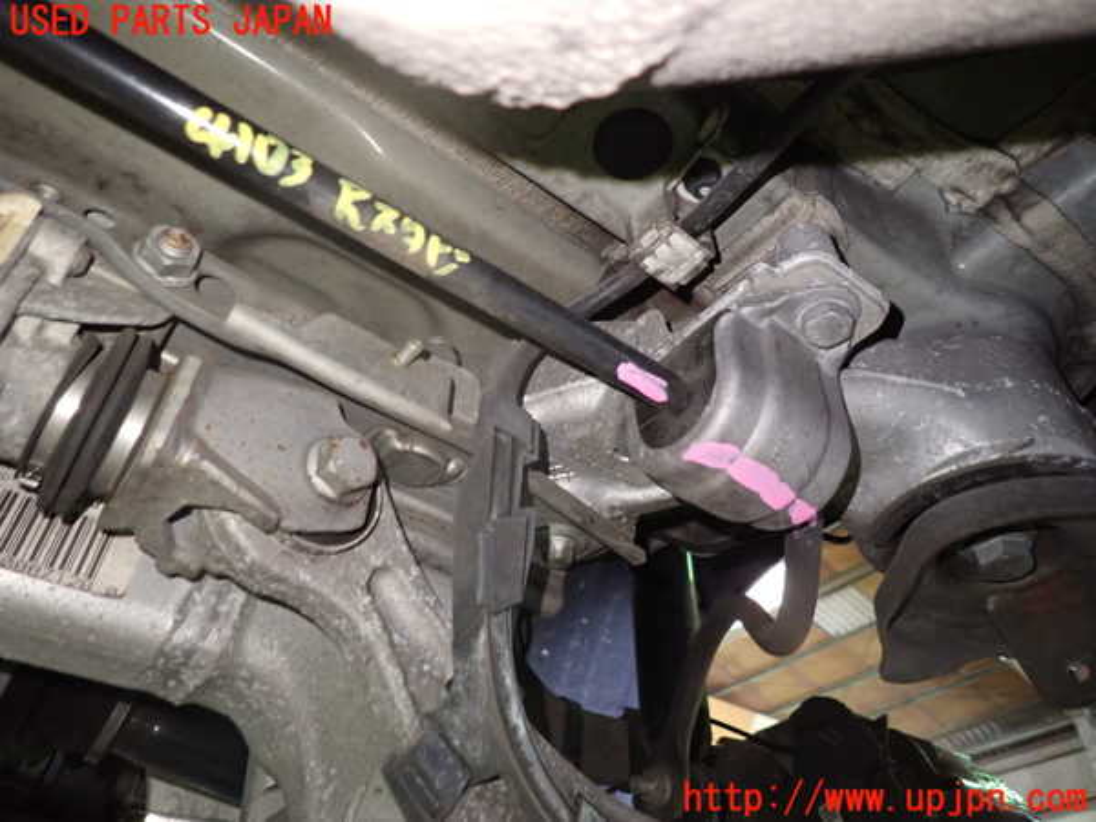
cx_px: 548
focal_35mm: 25
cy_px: 411
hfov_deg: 69.4
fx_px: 792
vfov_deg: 54.9
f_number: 2
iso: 800
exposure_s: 1/20
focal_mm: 4.5
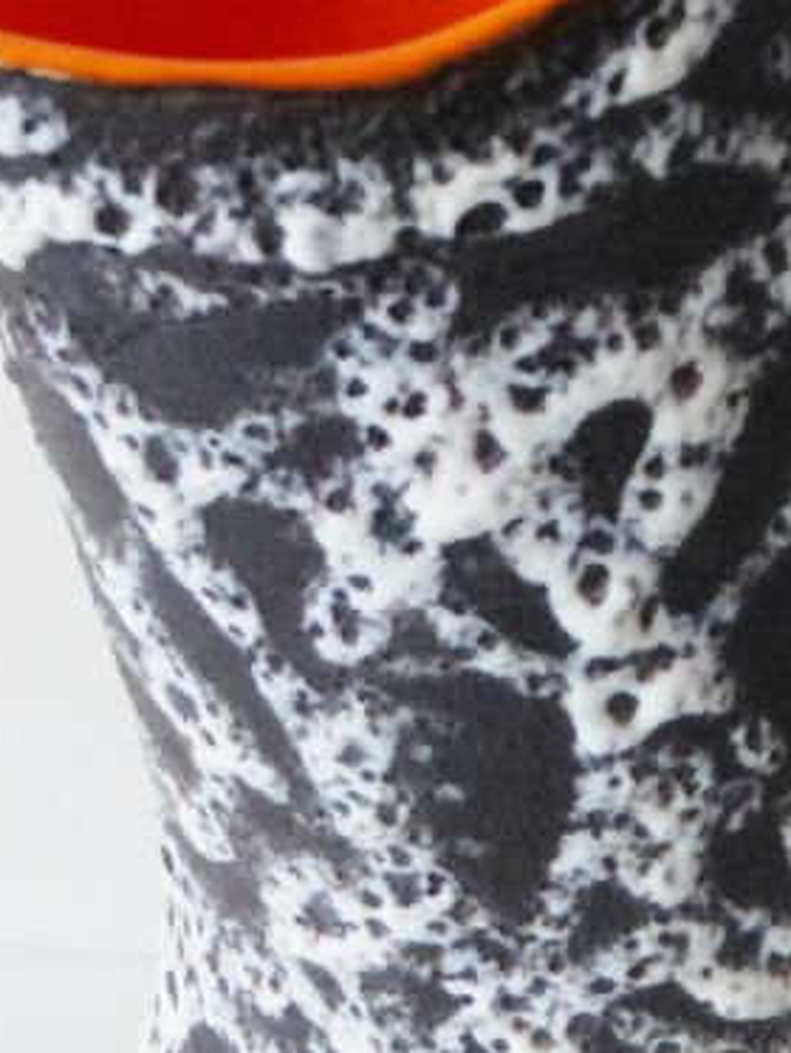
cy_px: 452
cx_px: 376
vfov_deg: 26.0
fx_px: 2284
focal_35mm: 75
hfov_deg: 19.6
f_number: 3.7
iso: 1250
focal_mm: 6.1
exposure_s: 1/250
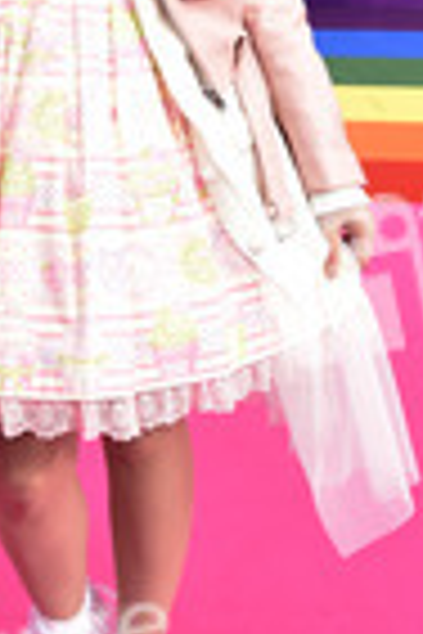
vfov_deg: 21.8
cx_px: 86
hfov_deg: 14.9
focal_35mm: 91
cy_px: 36
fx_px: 1604
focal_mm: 32
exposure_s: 1/200
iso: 400
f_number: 8
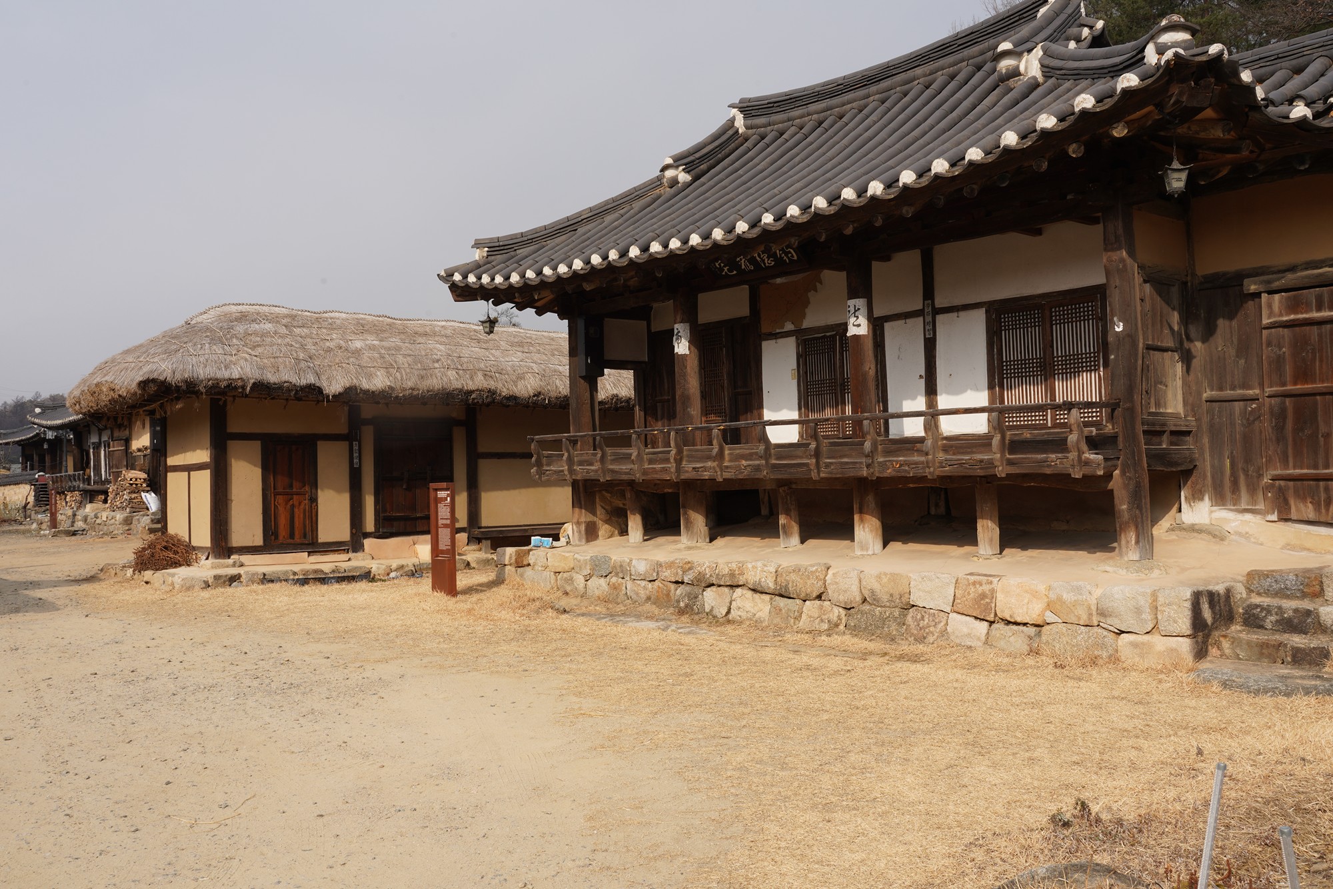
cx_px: 666
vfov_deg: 42.3
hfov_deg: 60.3
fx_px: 1148
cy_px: 444
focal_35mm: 31
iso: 200
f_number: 18
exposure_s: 1/100
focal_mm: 31
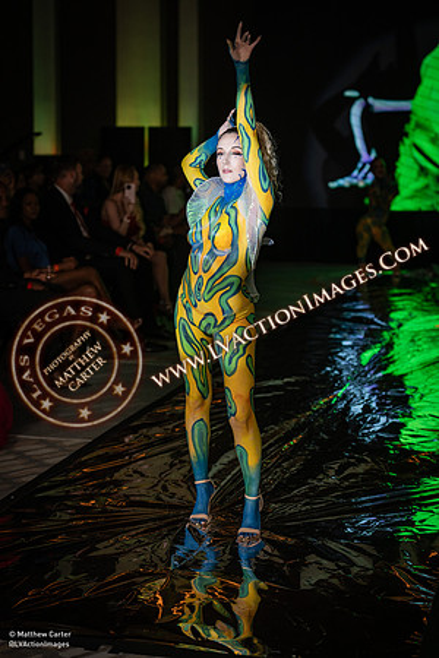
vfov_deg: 27.0
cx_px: 220
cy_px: 329
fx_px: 1372
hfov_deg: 18.2
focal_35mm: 75
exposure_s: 1/800
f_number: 2.8
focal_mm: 75
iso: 1250
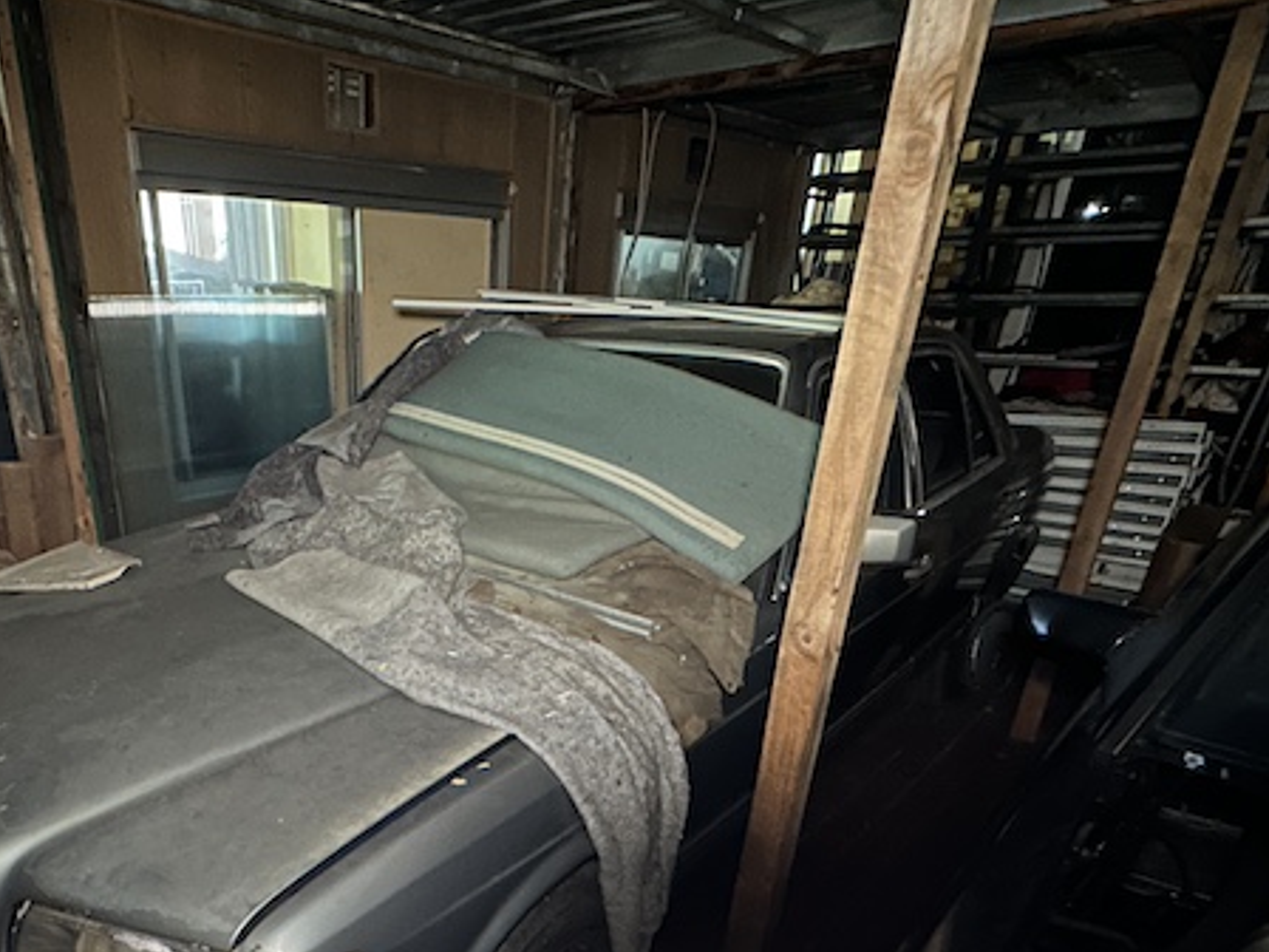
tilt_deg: -27.1
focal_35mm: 25
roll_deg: +0.0
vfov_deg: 50.9
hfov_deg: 67.7
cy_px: 785
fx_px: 916
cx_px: 436
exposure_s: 1/10
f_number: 2.2
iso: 1000
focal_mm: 2.22
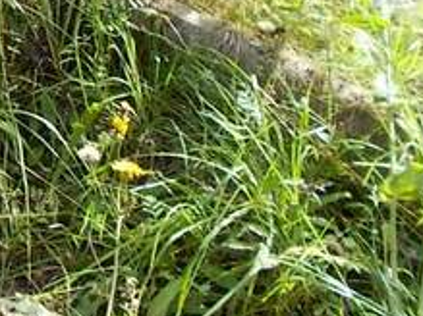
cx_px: -294
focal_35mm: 95
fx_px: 1160
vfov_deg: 14.6
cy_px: -143
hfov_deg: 17.5
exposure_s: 1/125
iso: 80
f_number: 3.2
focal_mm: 4.6
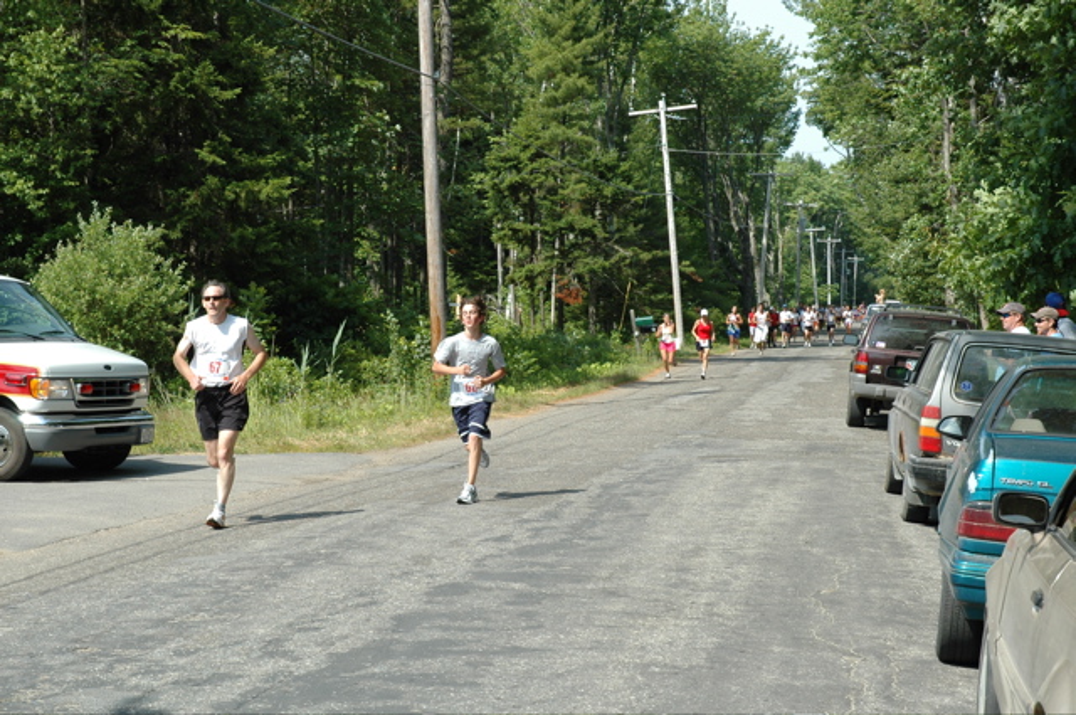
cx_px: 538
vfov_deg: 18.9
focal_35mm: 72
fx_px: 2149
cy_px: 358
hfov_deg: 28.1
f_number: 8
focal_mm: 48
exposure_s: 1/250
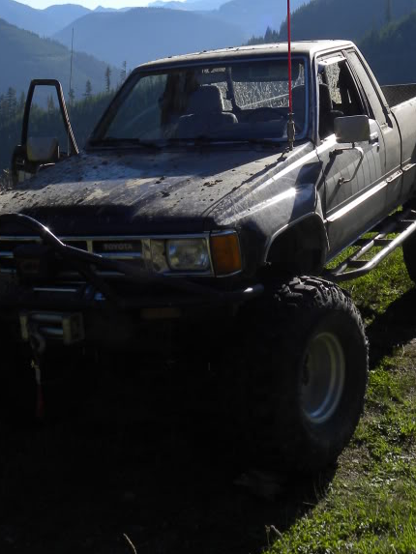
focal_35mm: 59
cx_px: 194
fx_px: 945
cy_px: 92
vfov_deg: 31.6
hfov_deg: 24.8
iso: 64
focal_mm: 5.9
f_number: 5
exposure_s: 1/305
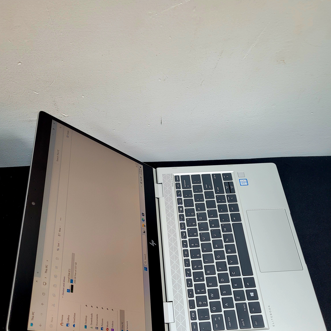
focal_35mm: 31
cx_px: 165
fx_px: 335
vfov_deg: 51.5
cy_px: 223
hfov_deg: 52.5
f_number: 1.8
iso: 160
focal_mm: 5.4
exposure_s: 1/100
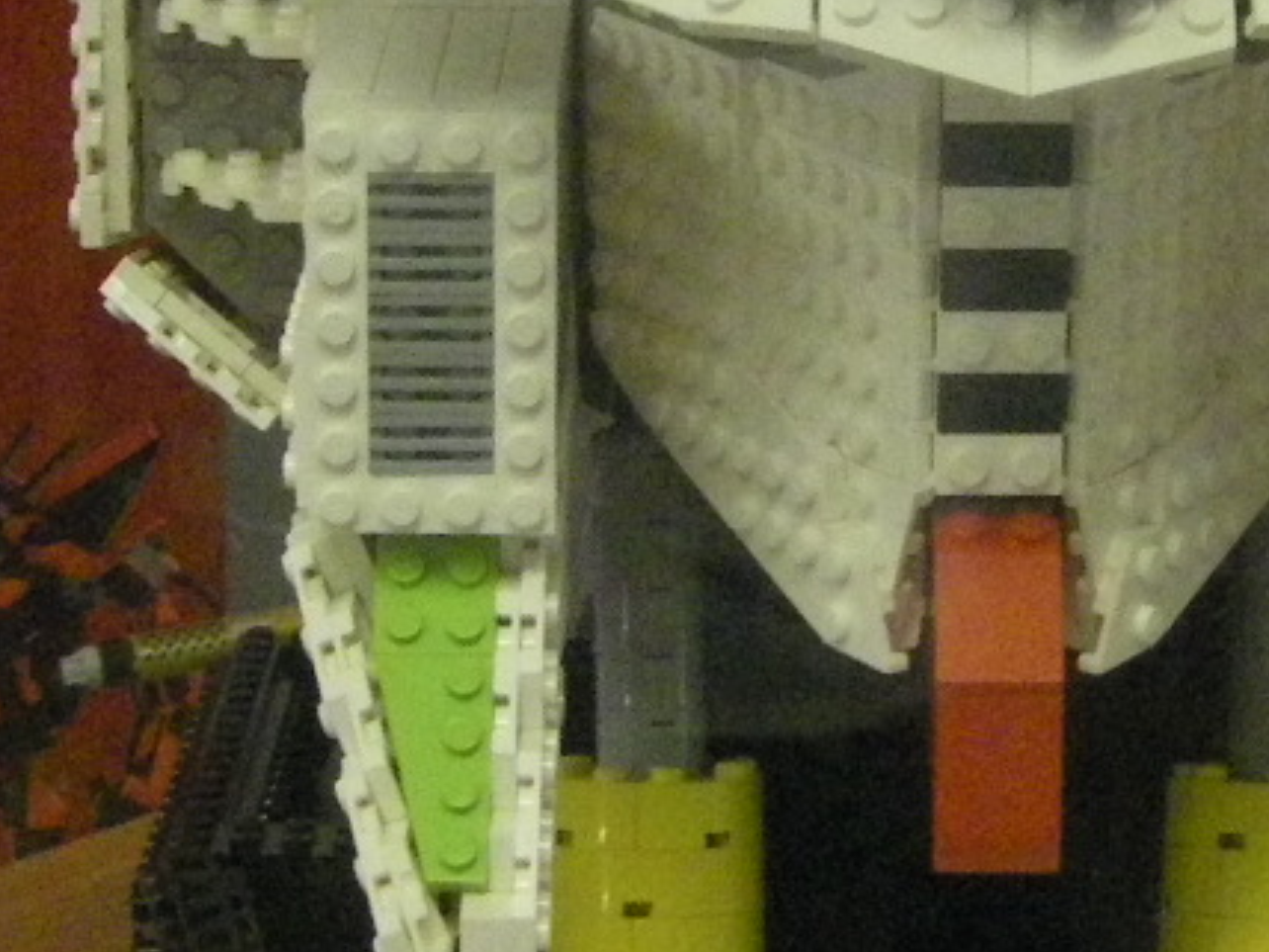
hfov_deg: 13.9
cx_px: 866
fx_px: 5206
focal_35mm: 142
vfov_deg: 10.4
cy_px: 225
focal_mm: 6.3
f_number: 3.5
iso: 640
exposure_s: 1/50
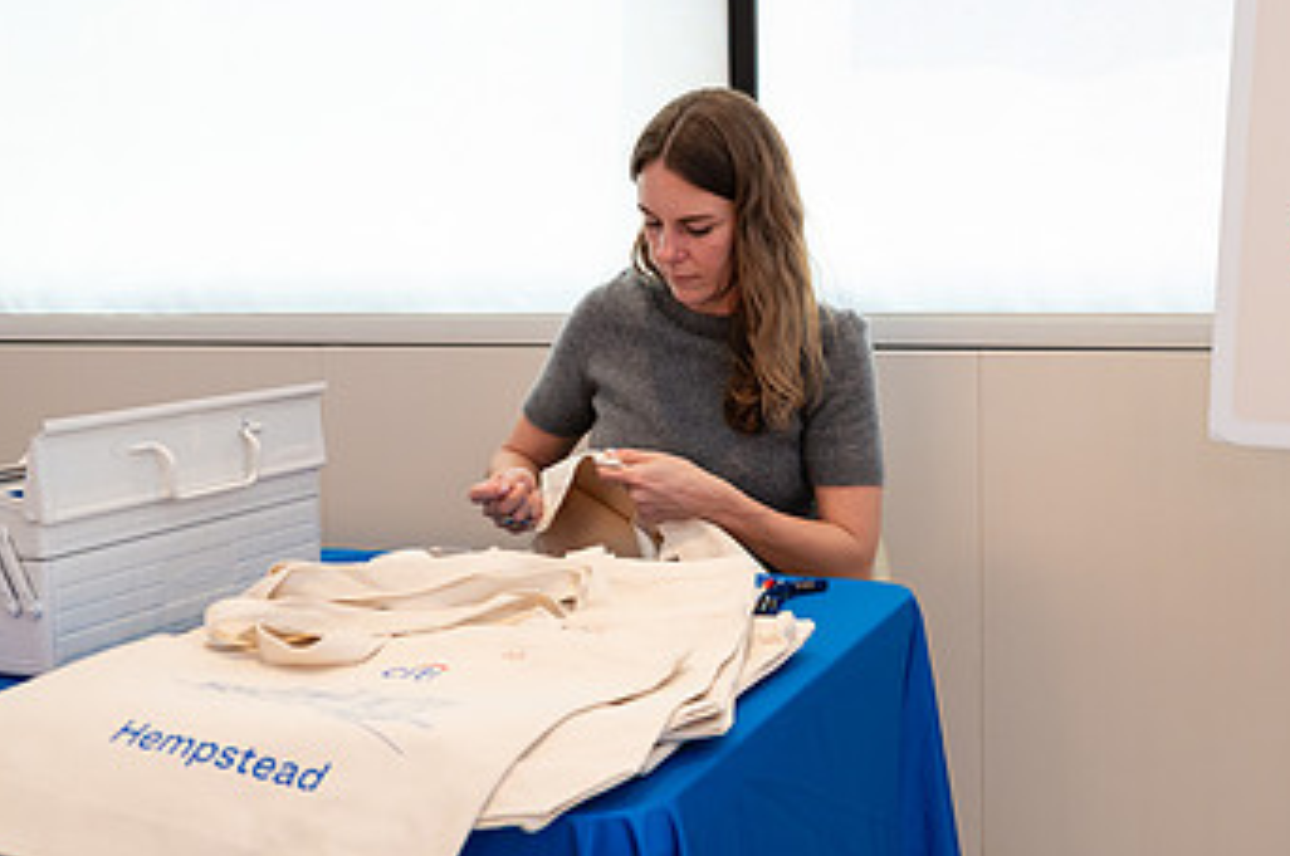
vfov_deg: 31.0
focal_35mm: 43
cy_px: 353
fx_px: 1539
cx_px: 881
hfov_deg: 44.7
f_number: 3.5
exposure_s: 1/200
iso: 1000
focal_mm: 24
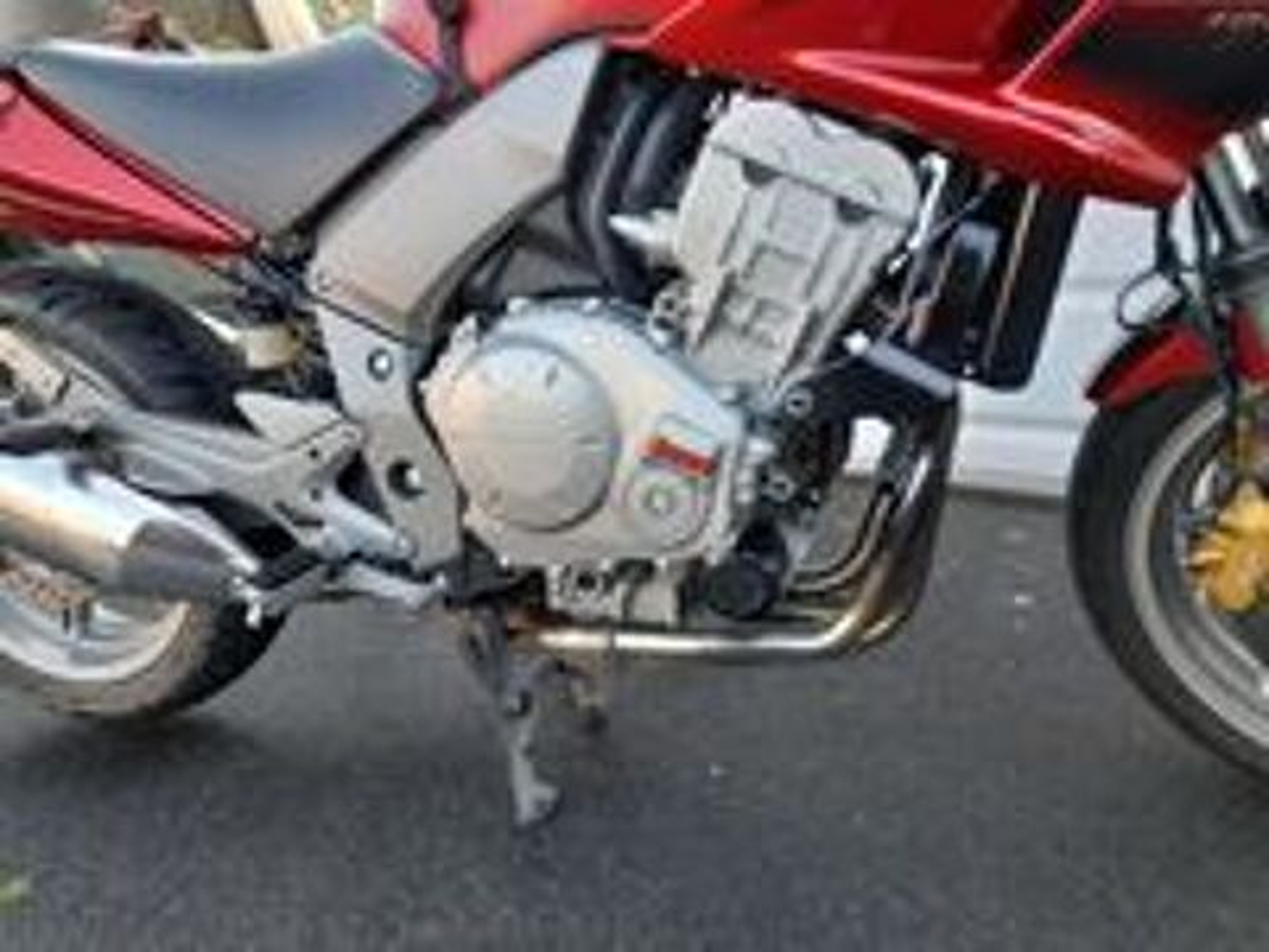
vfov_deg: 54.9
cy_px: 476
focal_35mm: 25
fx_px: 916
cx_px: 634
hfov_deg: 69.4
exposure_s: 1/60
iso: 40
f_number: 2
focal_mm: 4.6
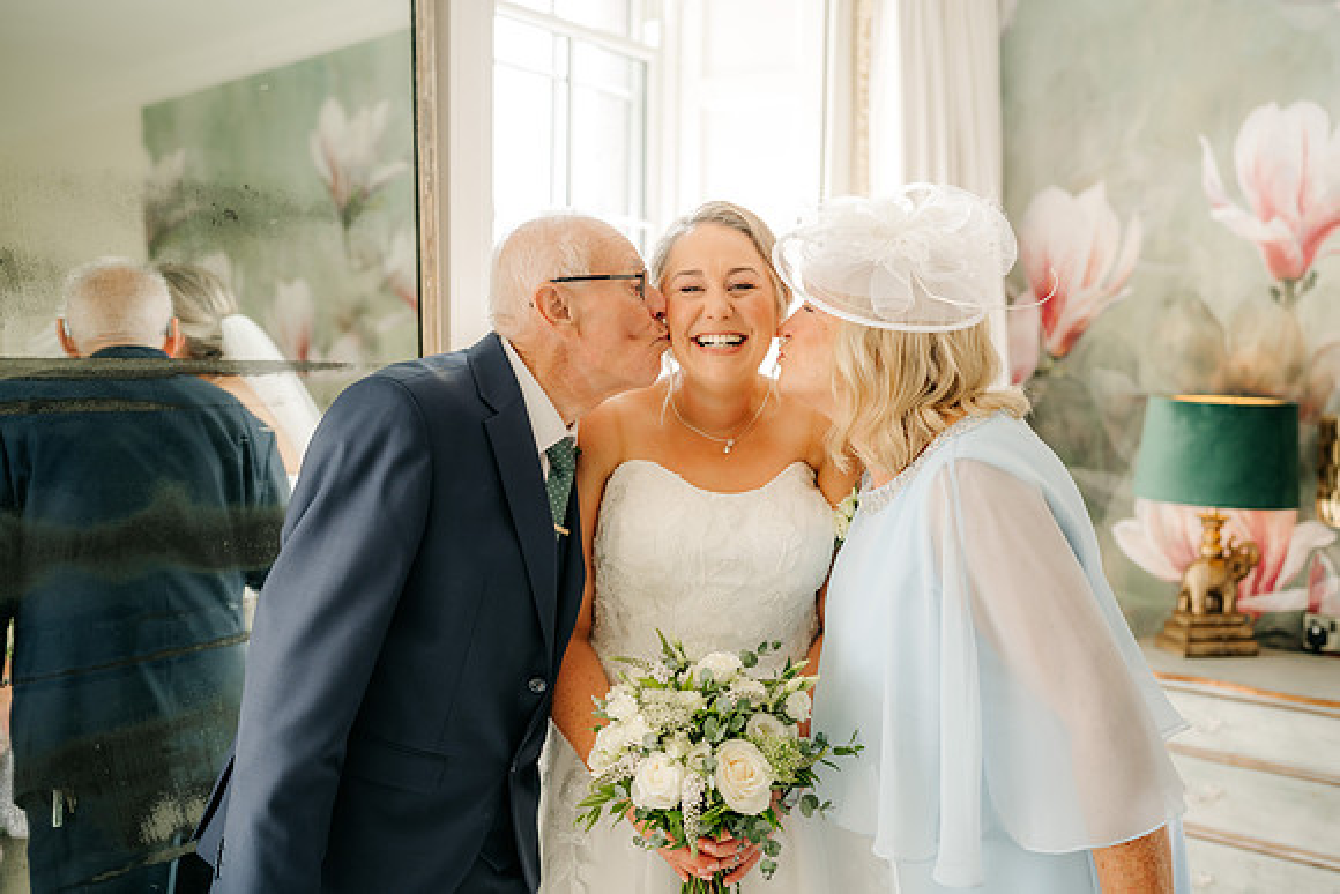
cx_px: 670
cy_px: 447
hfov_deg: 54.4
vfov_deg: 37.9
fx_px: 1303
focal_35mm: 35
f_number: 2.2
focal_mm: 35
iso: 200
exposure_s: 1/200
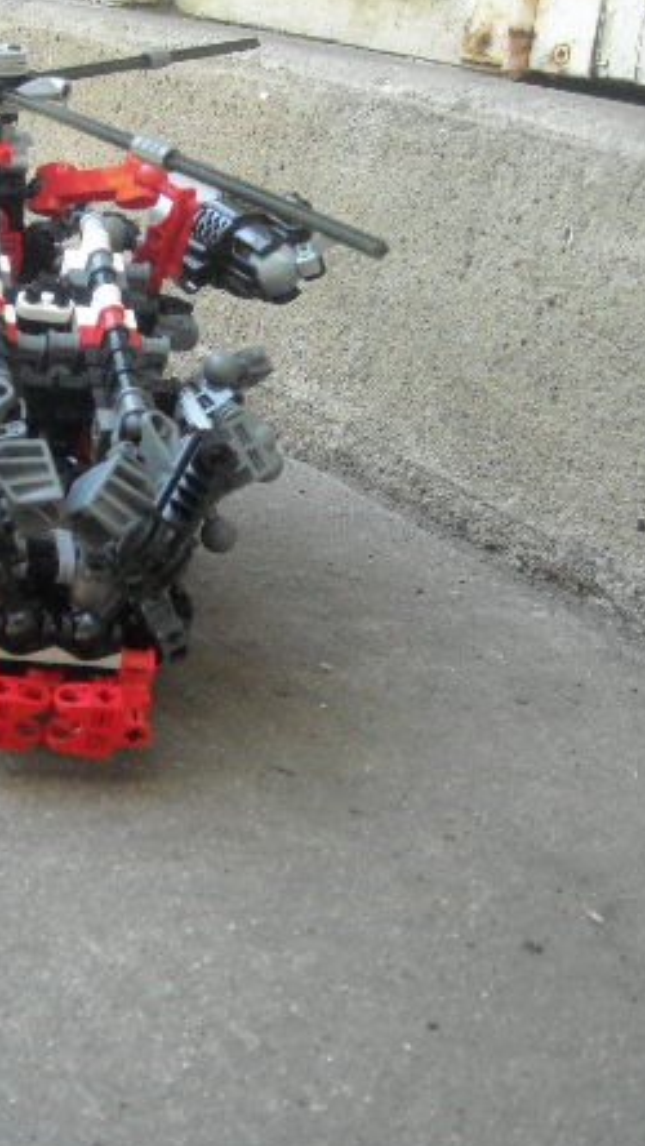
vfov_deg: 37.8
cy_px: 563
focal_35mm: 55
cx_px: 142
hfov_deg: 21.6
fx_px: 1671
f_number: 2.8
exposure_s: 1/250
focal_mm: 5.7
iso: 455
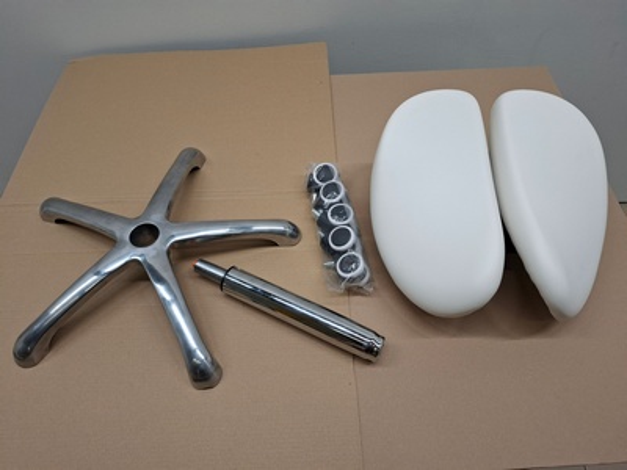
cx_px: 314
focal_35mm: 23
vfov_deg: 58.9
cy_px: 235
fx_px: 417
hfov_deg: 73.9
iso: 100
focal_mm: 5.54
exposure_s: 1/100
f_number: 1.8
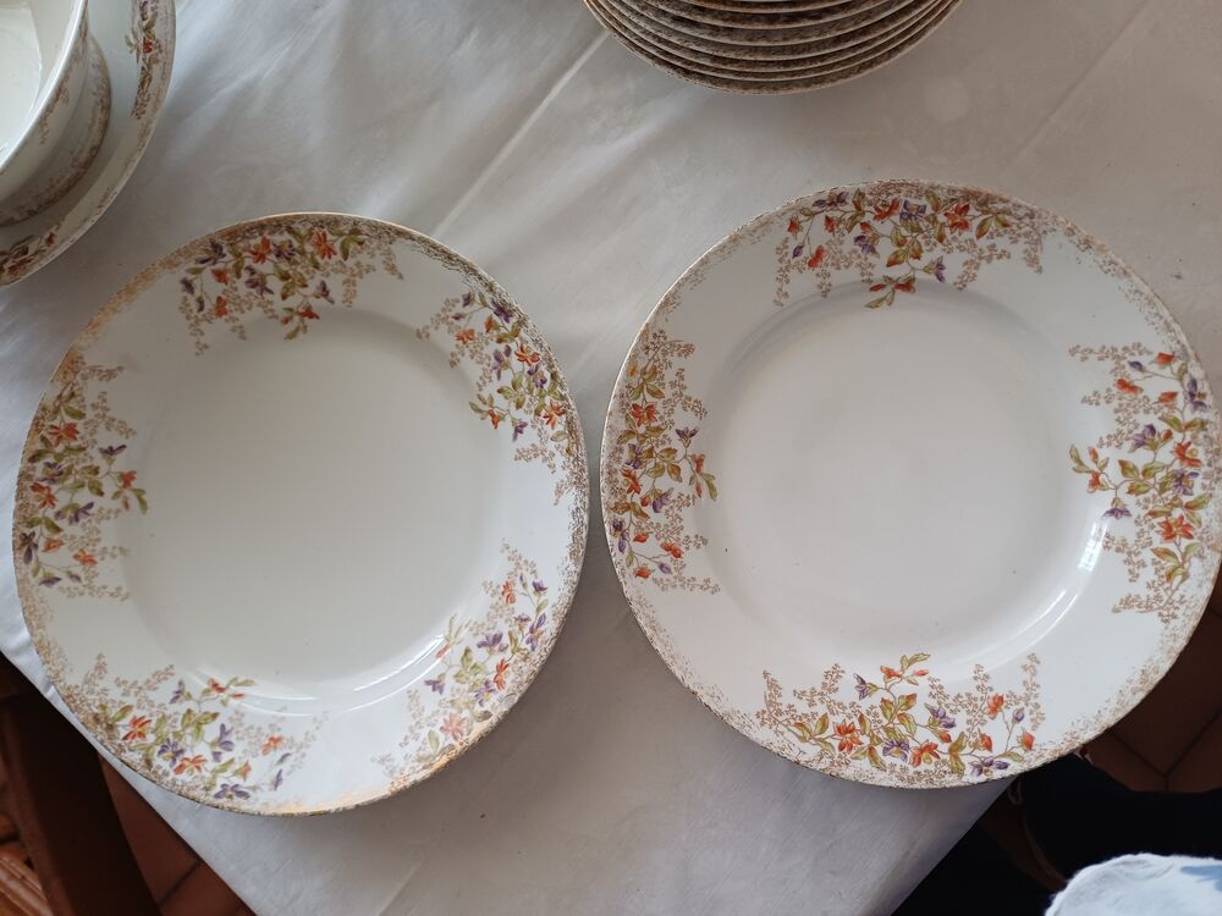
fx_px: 883
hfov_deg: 69.4
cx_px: 611
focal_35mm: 25
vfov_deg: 54.9
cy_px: 458
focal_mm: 4.65
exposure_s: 1/60
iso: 250
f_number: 1.8
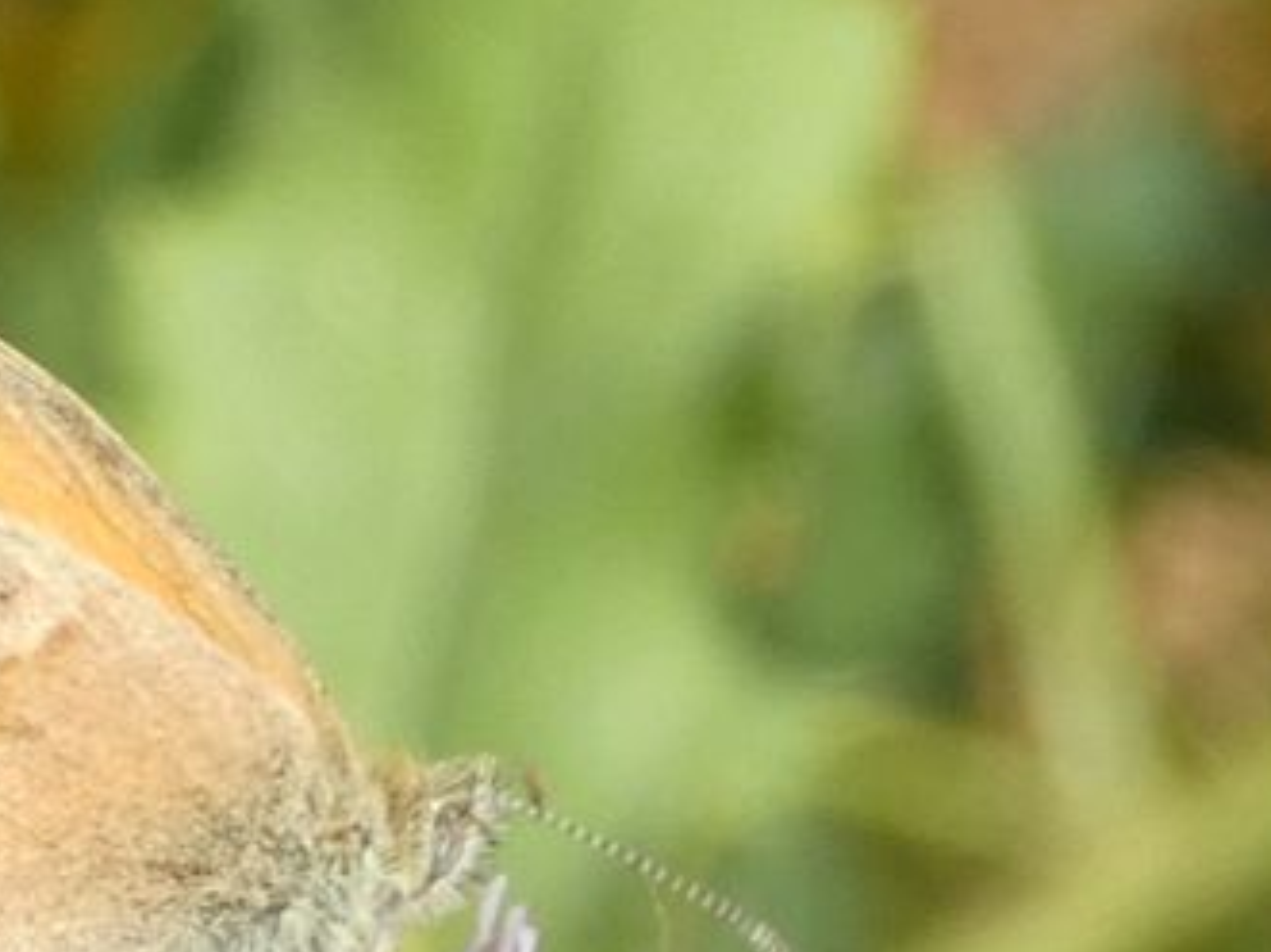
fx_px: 13067
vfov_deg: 4.2
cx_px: 259
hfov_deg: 5.6
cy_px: 1152
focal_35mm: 356
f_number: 5.3
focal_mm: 24.7
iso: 80
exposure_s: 1/125
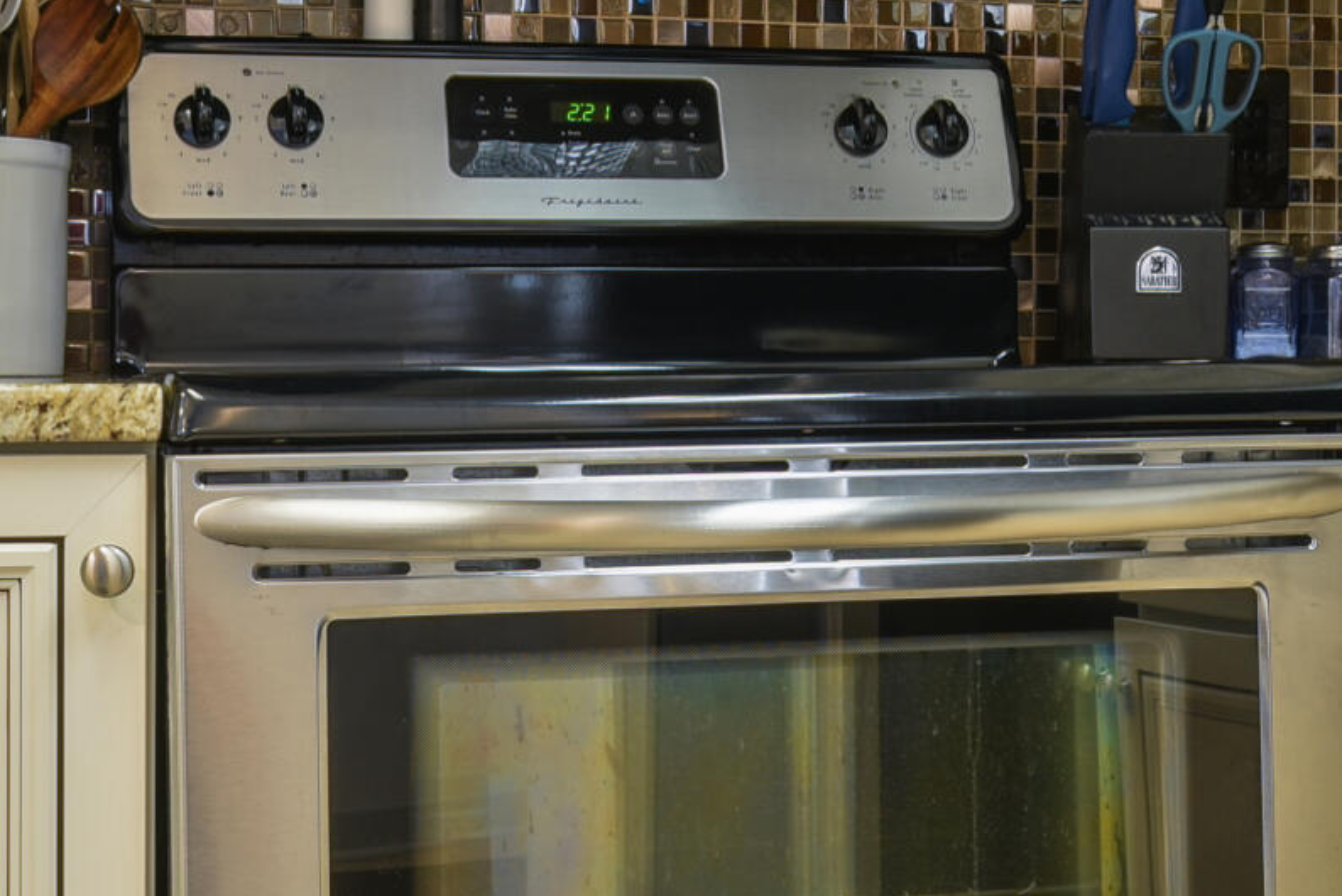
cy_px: 308
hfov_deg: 29.6
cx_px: 602
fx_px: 2536
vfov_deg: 20.0
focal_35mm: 68
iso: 100
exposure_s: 2.5
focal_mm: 18
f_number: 9
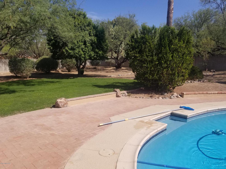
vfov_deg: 53.1
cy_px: 84
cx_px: 113
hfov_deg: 67.3
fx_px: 170
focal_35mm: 26
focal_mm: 4.25
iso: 50
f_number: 1.7
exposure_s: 1/3376
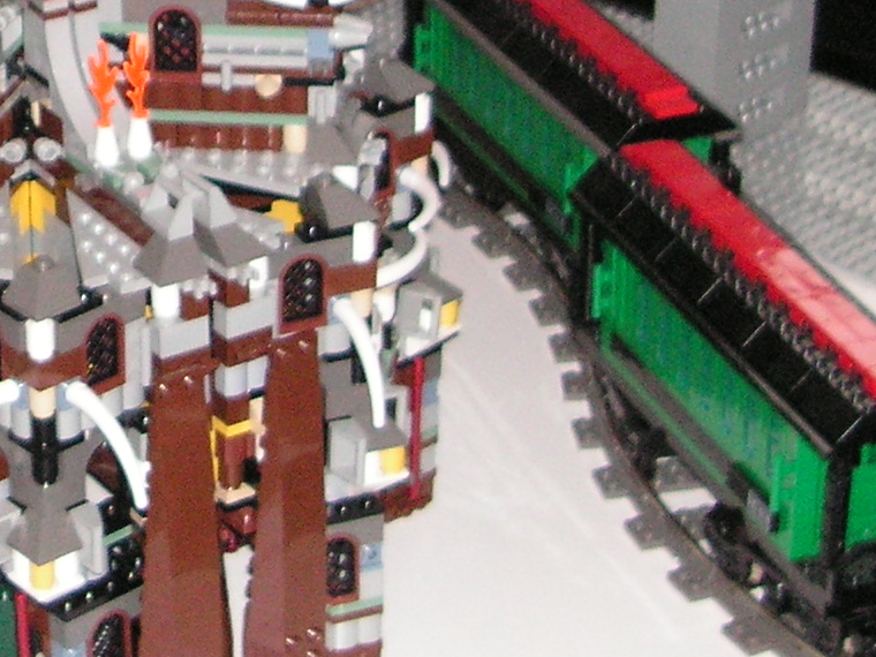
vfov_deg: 11.4
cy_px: -59
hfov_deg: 15.2
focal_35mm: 128
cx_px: 31
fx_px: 3239
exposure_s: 1/45
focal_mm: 6.3
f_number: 3.3
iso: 160
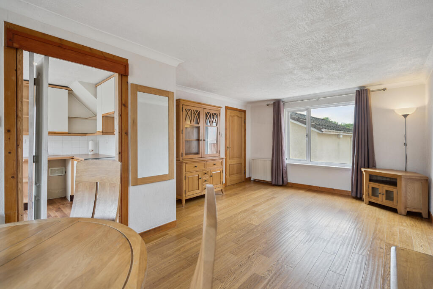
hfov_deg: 96.7
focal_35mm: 16
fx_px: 192
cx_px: 216
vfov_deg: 73.8
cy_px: 144
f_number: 4
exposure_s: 1/100
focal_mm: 16
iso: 250
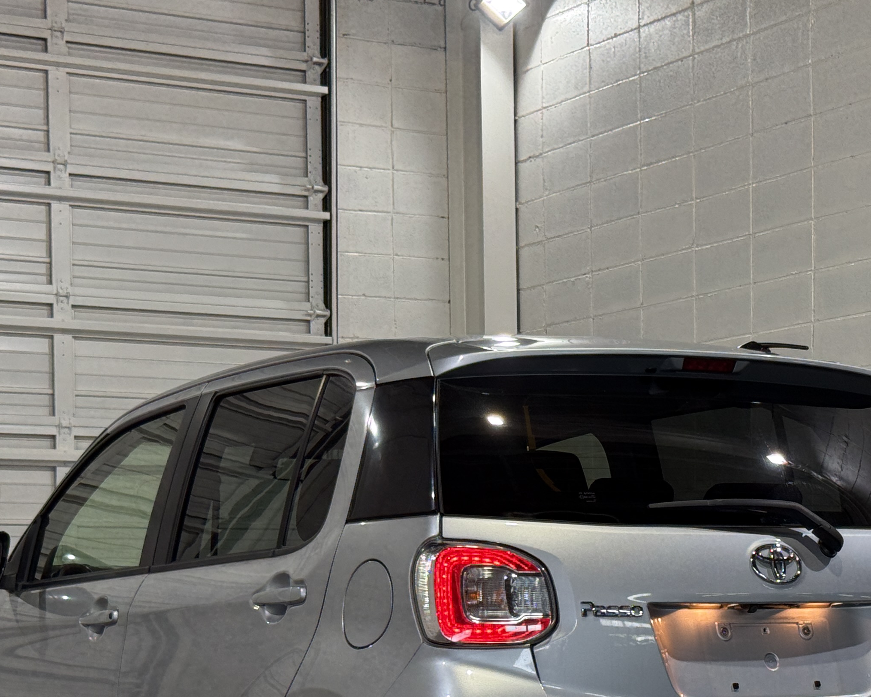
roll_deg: +0.4
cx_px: 472
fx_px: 2397
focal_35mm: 93
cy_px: 611
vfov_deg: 16.3
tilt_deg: +0.4
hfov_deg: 20.6
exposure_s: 1/60
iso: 64
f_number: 1.78
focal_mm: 6.76
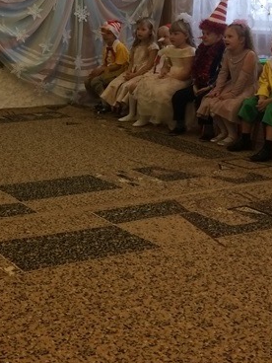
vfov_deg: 29.9
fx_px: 660
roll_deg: -0.1
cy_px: 65
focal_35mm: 63
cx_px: -13
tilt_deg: -6.9
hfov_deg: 22.2
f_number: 2.2
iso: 100
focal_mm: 4.15
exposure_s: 1/33
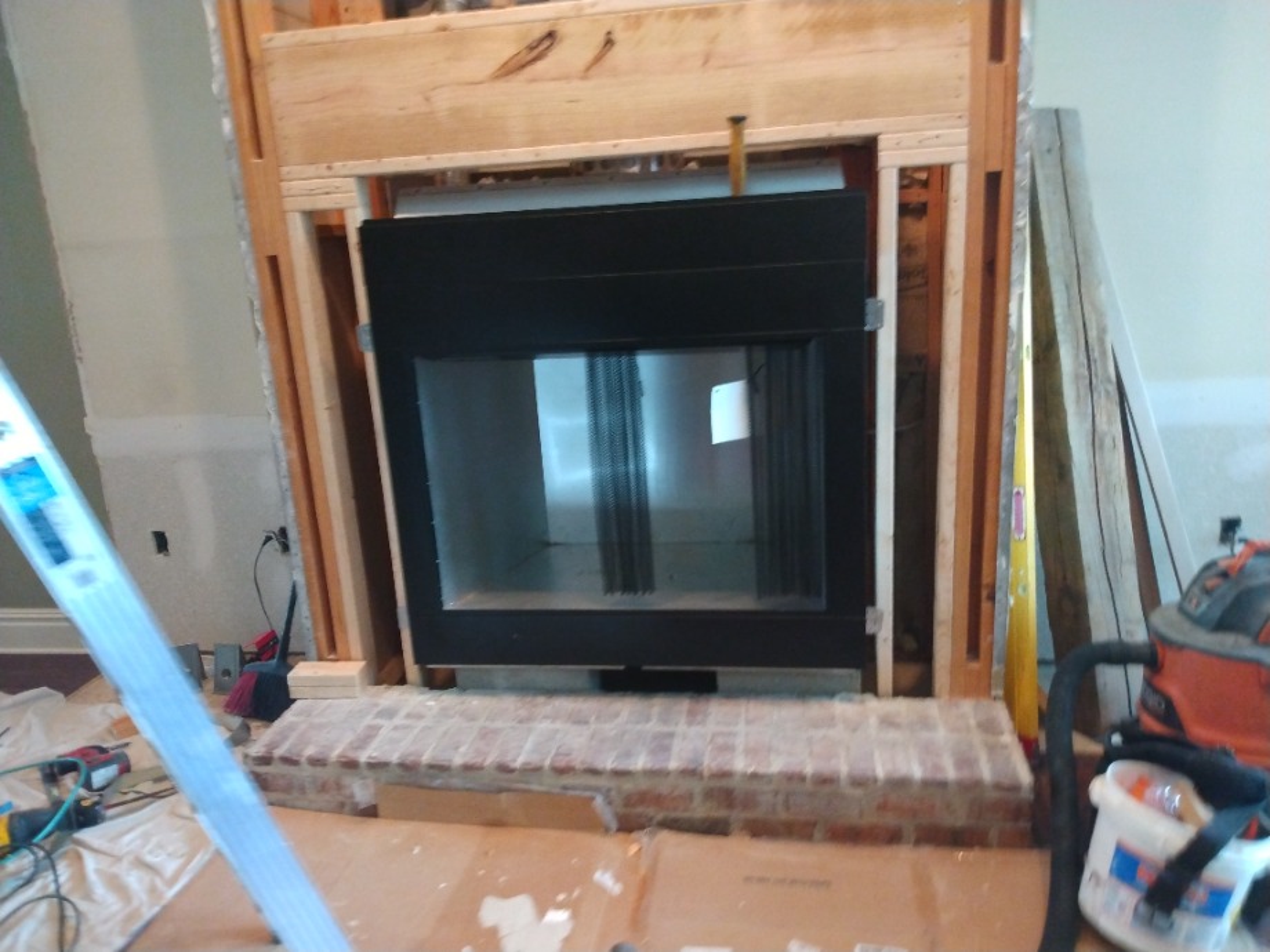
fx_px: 734
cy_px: 476
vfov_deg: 66.0
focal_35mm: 20
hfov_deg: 81.7
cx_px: 635
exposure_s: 1/24
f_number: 2
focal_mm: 3.54
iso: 738
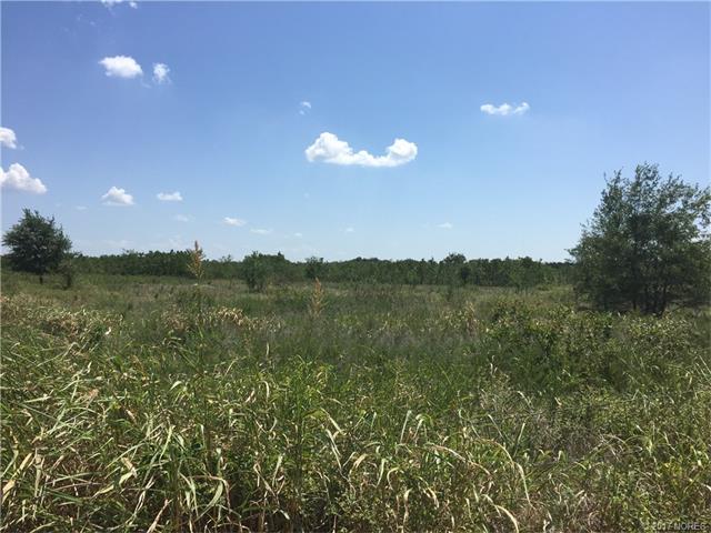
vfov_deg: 48.2
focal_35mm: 29
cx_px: 356
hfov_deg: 61.7
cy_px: 266
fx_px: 596
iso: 32
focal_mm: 4.15
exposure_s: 1/2639
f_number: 2.2
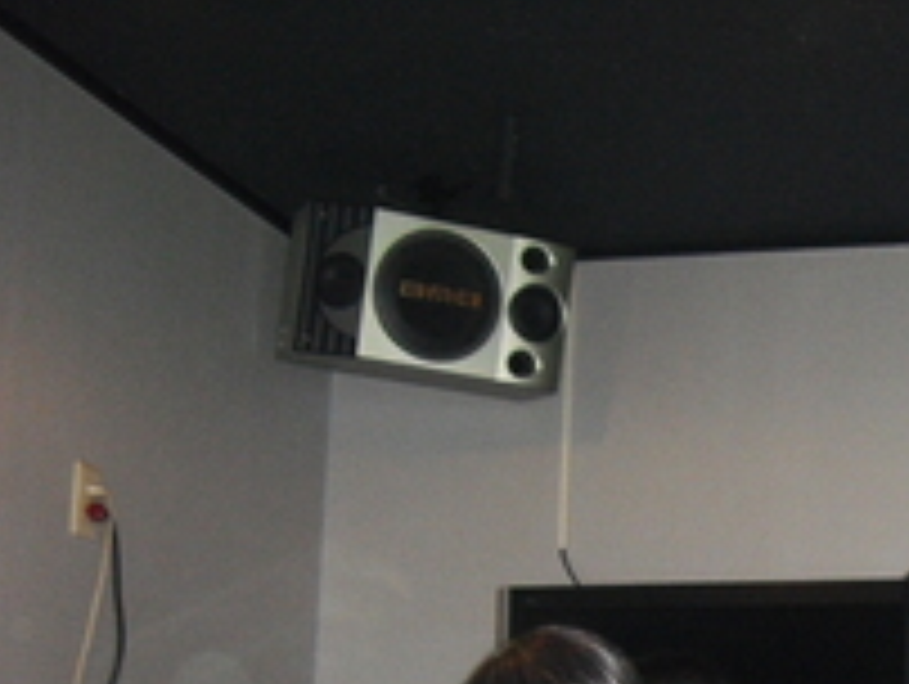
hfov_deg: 20.5
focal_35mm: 89
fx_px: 2340
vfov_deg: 15.9
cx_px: 1094
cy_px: 839
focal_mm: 6.3
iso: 400
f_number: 3.1
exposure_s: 1/60
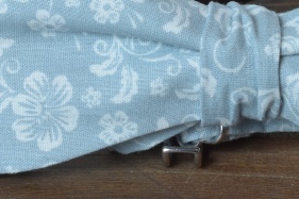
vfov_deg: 5.1
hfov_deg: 7.7
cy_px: 14
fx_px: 2216
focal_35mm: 267
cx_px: 161
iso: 200
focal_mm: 50
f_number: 11
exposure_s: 1/1.6
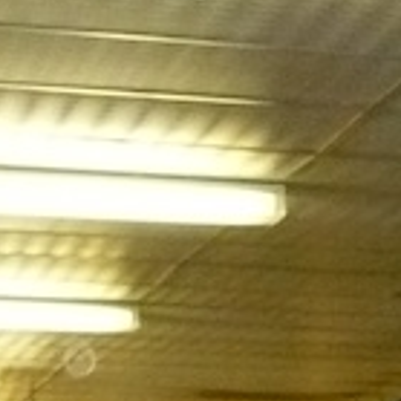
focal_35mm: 275
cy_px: 874
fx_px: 3604
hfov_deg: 5.8
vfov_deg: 6.2
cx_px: 1336
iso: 400
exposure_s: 1/30
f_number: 3
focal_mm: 6.6
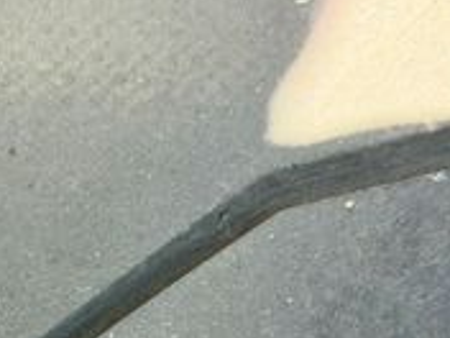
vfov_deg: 8.2
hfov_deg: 11.0
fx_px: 2275
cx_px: -176
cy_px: 594
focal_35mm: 175
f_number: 1.78
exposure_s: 1/243
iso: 80
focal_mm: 6.76
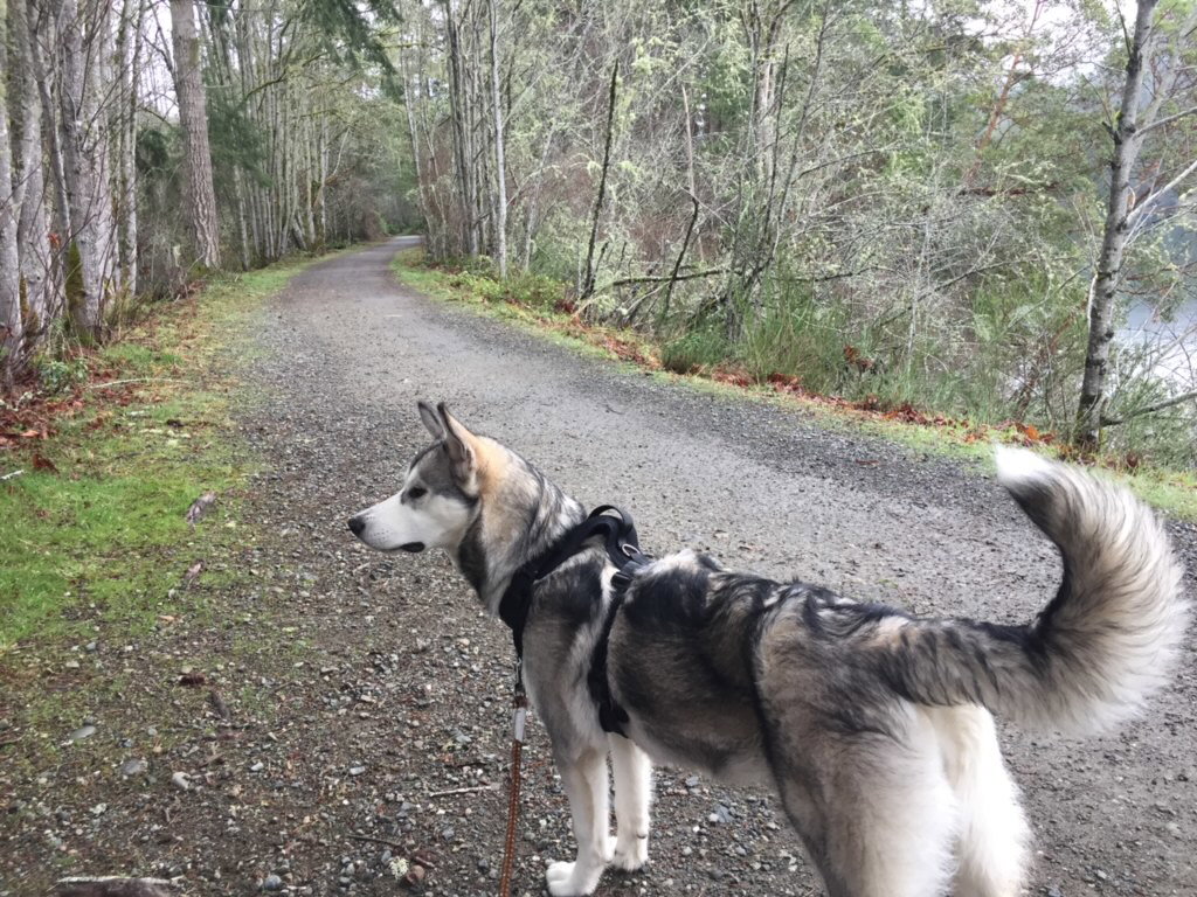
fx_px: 1003
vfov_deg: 48.2
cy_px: 448
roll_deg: +4.1
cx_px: 598
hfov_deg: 61.7
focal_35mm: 29
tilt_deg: -12.4
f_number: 2.2
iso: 32
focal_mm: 4.15
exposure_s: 1/40
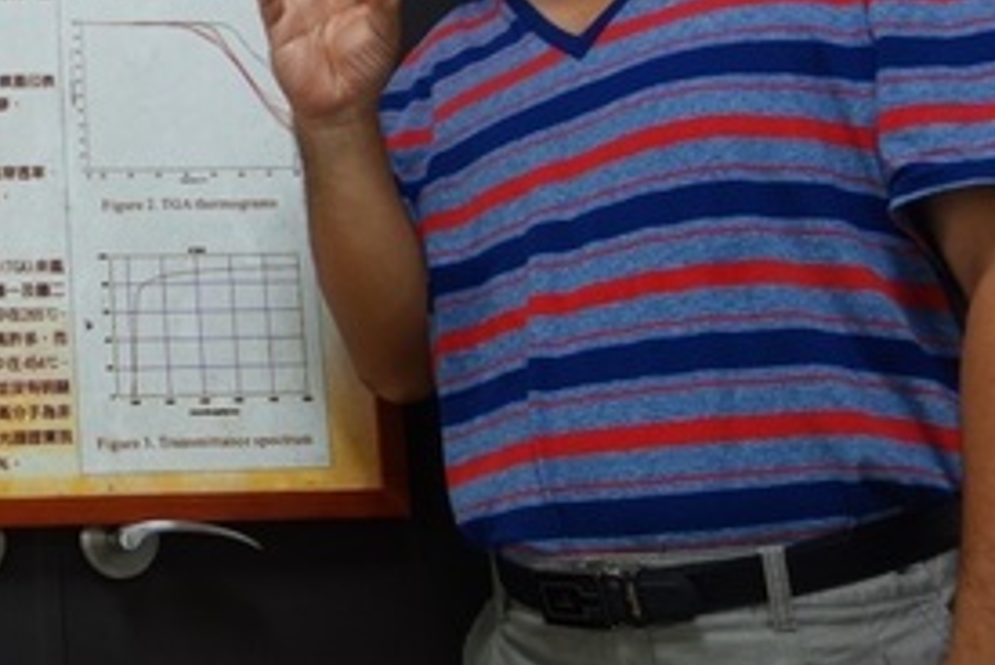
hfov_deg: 30.3
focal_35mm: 61
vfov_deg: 22.0
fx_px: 1688
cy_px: 119
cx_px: -25
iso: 200
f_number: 1.8
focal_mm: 10.4
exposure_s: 1/30
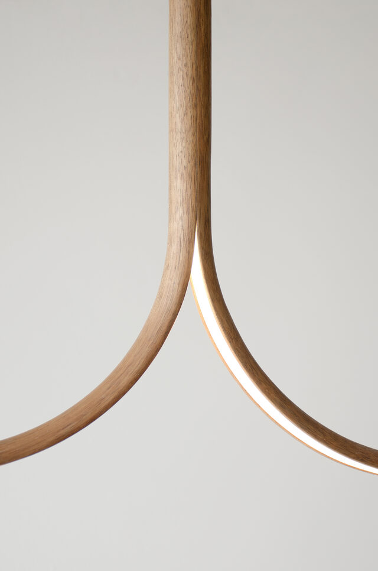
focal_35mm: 75
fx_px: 1186
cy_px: 286
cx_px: 189
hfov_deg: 18.1
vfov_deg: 27.0
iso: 200
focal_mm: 50
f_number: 5.6
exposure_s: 1/100
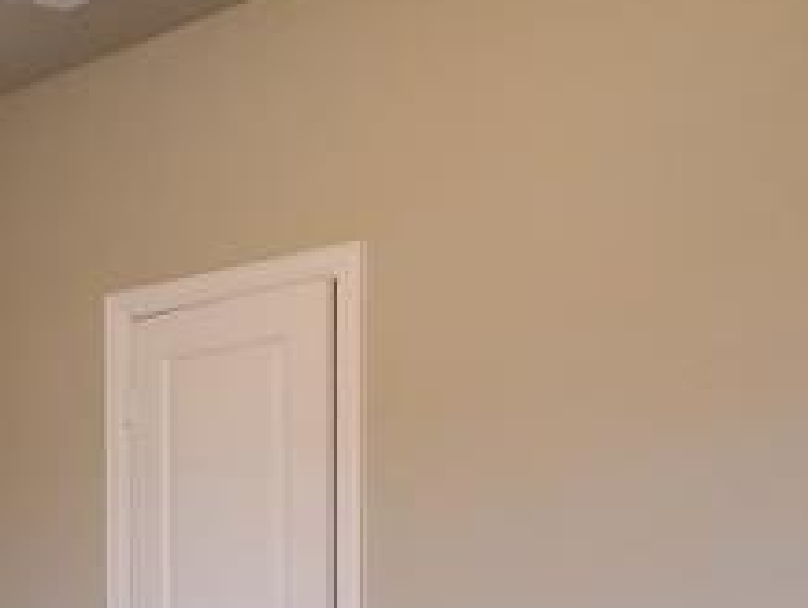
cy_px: 627
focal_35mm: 61
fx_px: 1425
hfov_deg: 27.6
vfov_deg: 23.0
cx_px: -178
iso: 400
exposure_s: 1/59
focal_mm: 1.8
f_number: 2.2
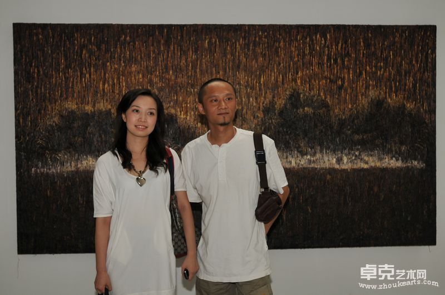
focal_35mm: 45
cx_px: 222
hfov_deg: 43.7
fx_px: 555
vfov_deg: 29.8
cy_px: 148
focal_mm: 30
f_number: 4.5
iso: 200
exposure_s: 1/60
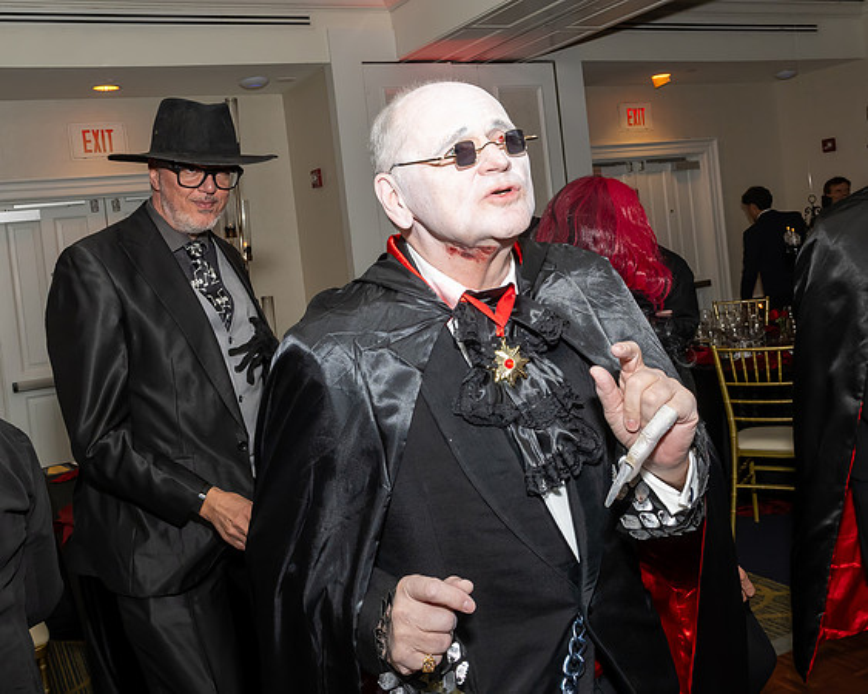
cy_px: 270
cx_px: 426
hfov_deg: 52.3
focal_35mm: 34
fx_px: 884
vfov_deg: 42.6
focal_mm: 17
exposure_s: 1/250
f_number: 8
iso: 800
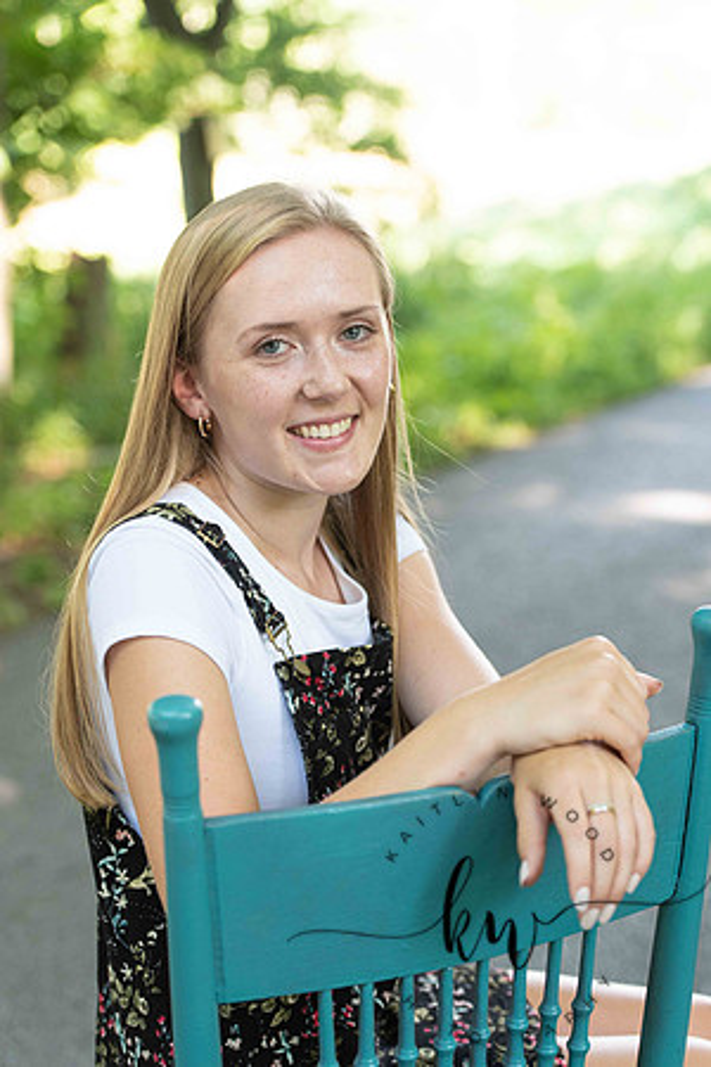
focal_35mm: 78
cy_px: 534
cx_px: 356
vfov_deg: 26.0
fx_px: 2311
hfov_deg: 17.5
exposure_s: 1/200
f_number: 3.5
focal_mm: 78
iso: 640
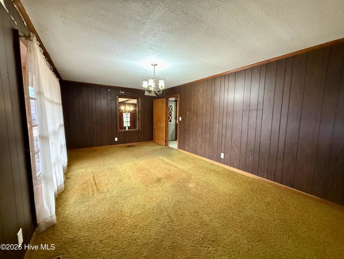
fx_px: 139
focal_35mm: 14
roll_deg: -1.3
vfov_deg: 85.7
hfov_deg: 102.0
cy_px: 130
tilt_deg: -6.1
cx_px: 172
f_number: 2.2
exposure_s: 1/60
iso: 800
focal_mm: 2.22
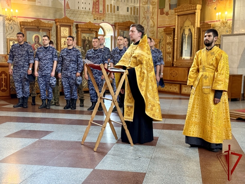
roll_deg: -1.3
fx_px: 340
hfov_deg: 39.7
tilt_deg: -5.5
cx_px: 122
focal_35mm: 48
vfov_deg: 30.3
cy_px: 92
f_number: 1.78
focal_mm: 6.76
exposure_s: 1/33
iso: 320
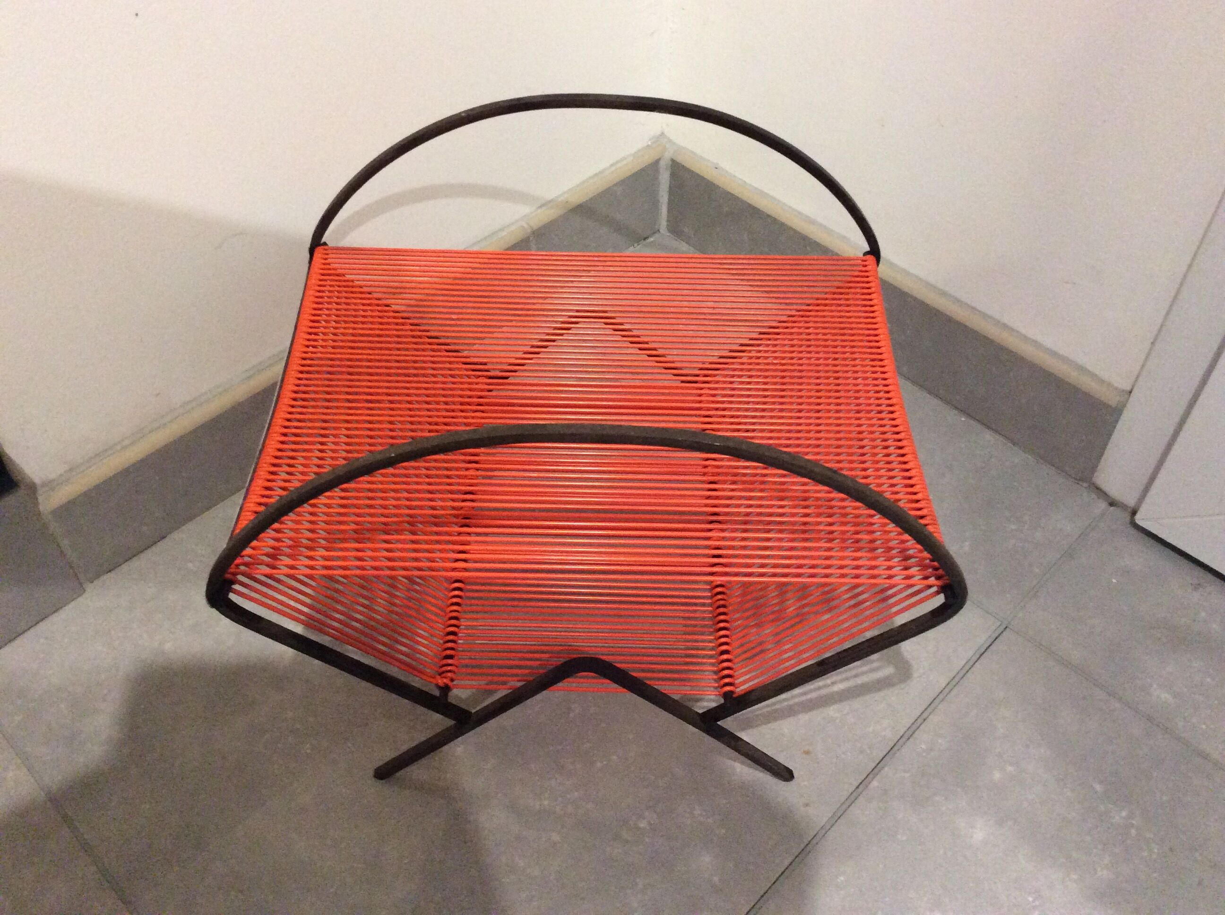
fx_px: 1131
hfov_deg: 56.9
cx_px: 612
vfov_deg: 44.1
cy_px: 458
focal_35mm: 32
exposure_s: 1/25
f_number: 2.4
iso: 320
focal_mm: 3.3
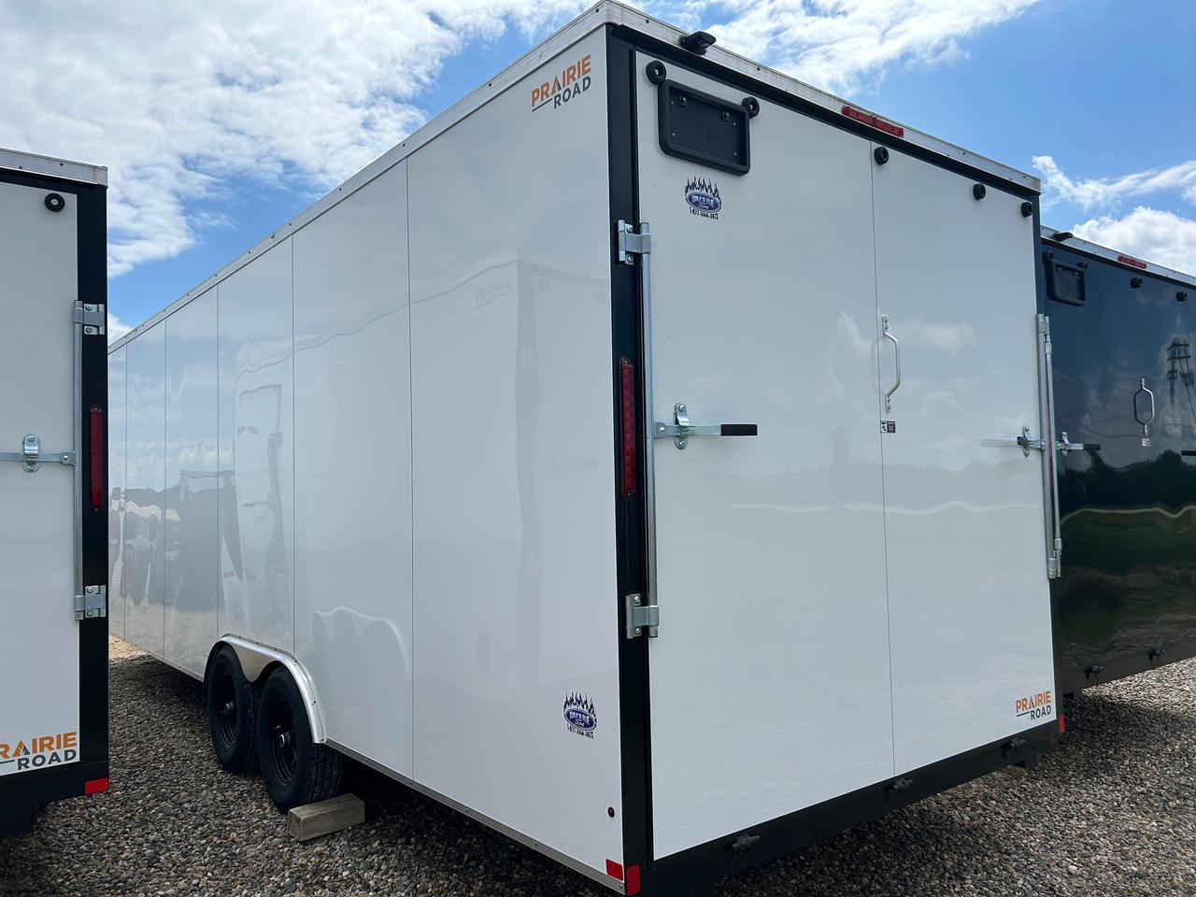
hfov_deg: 67.3
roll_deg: +0.0
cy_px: 448
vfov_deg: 53.1
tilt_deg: +3.5
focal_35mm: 26
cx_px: 598
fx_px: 898
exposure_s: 1/8000
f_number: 1.5
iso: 50
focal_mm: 5.7
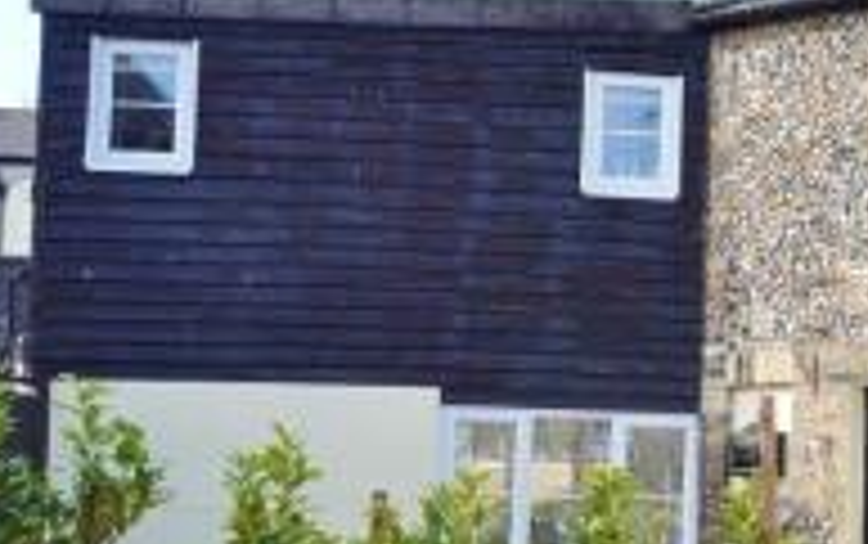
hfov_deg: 23.6
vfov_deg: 15.8
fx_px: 1965
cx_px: 913
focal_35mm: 83
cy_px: 259
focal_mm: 12.2
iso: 125
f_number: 4
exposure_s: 1/320
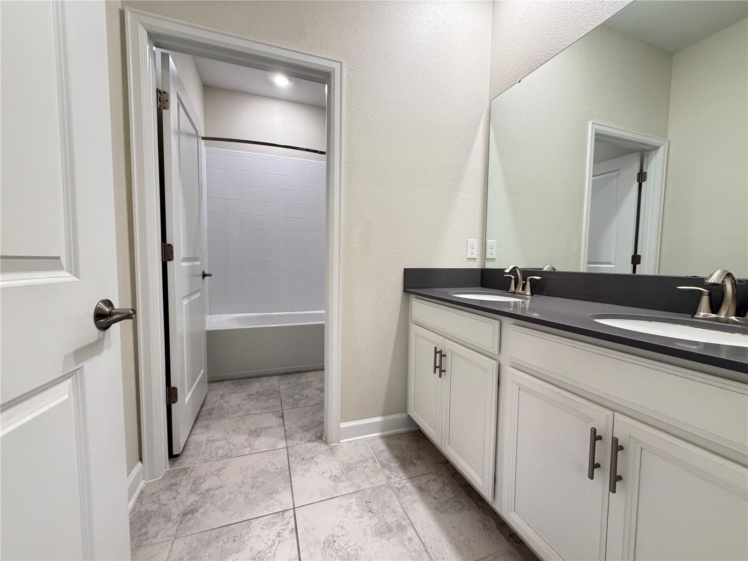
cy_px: 280
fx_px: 303
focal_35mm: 14
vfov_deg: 85.7
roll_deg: +0.1
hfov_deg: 102.1
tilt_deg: -3.7
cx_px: 374
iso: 320
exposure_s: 1/60
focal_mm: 2.22
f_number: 2.2
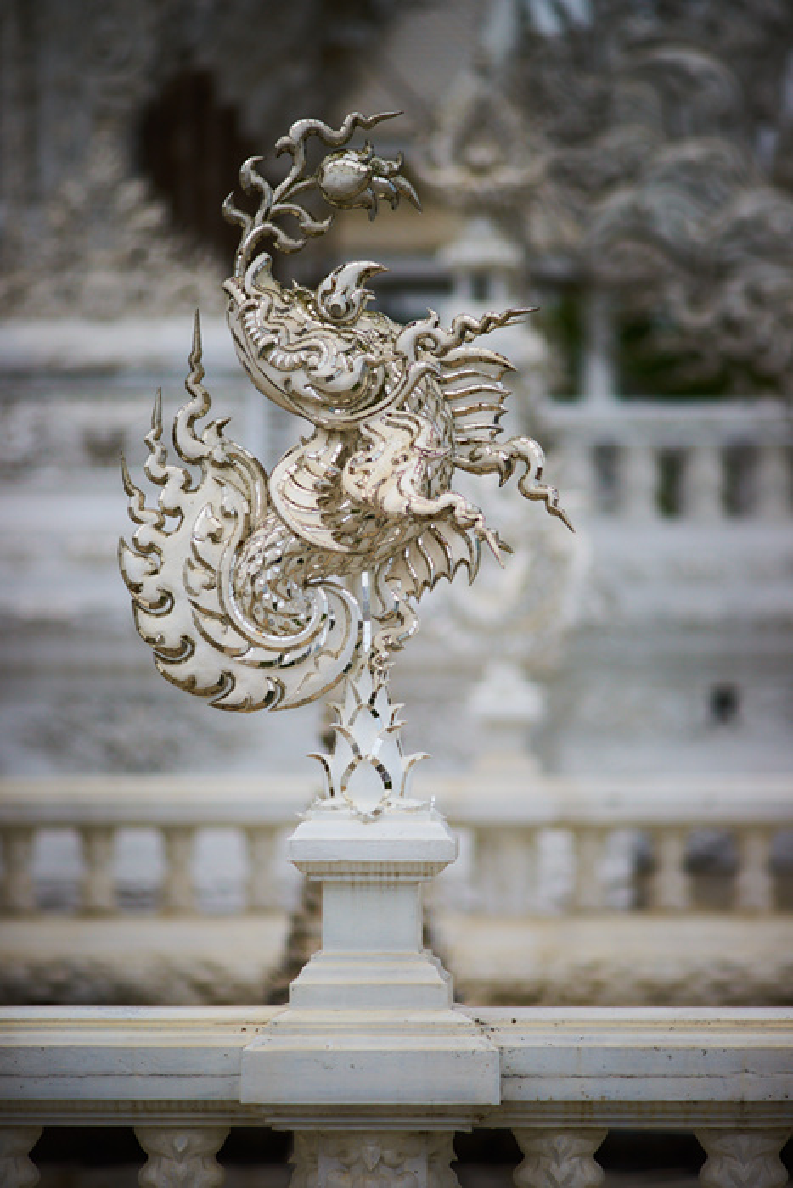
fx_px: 6605
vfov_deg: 10.3
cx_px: 396
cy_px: 594
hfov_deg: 6.9
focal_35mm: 200
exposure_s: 1/2000
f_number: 2.8
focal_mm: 200
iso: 200
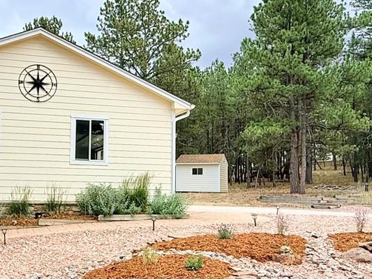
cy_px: 165
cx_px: 95
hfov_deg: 43.4
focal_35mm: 42
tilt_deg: +4.3
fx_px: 451
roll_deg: -1.4
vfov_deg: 34.3
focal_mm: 2.22
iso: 50
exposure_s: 1/726
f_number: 2.2
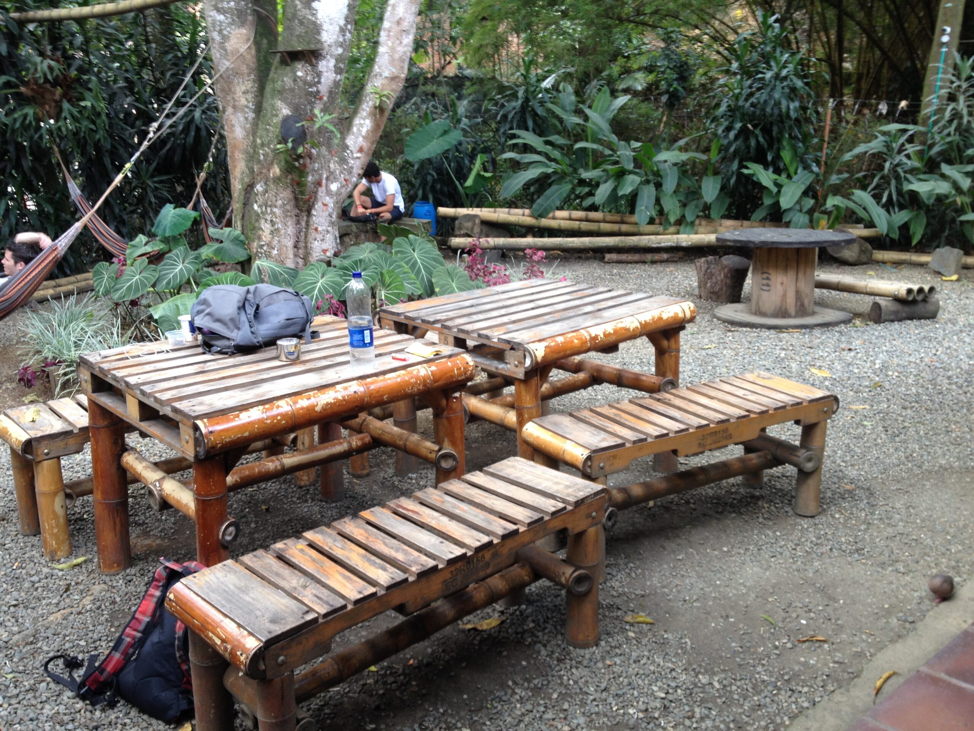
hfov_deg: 52.6
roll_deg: -0.1
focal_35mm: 35
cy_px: 366
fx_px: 985
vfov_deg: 40.7
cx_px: 487
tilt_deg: -19.9
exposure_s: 1/30
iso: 50
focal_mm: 4.28
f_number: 2.4
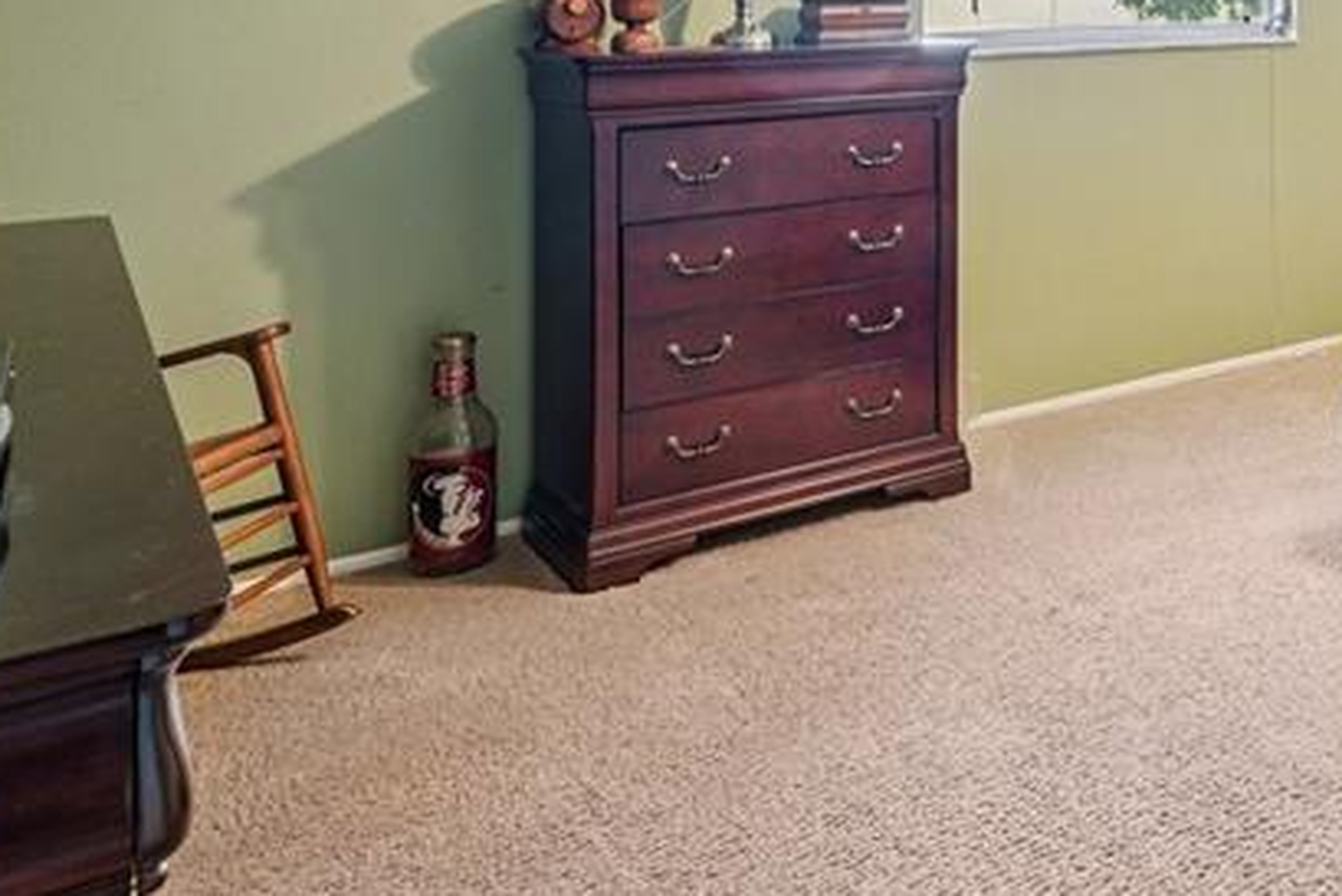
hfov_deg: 40.5
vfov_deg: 30.2
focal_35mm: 40
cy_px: -72
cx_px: 1427
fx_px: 1492
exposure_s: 1/4
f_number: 8
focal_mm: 16
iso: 400
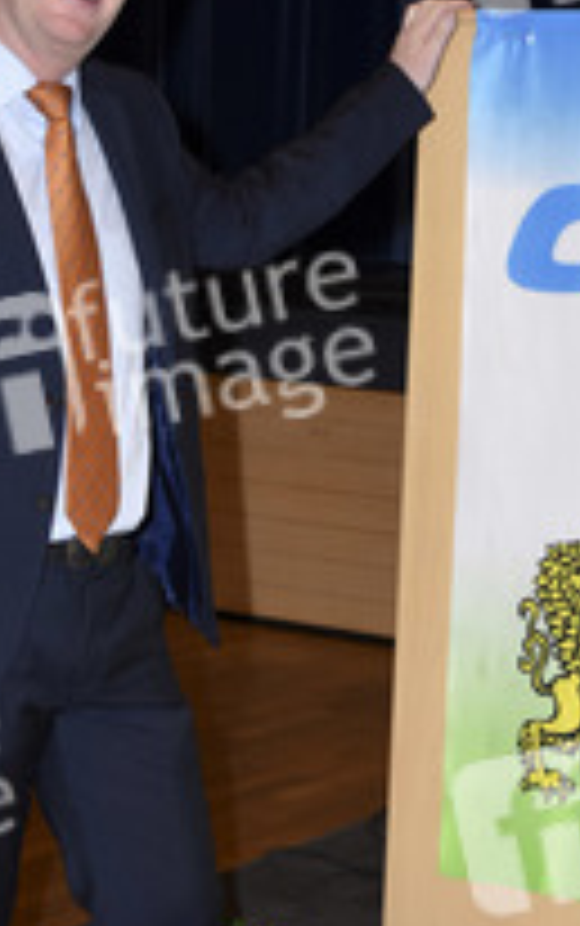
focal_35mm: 95
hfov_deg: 13.8
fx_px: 2399
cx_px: 274
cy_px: 584
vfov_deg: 21.8
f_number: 4.5
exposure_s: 1/160
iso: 640
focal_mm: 32
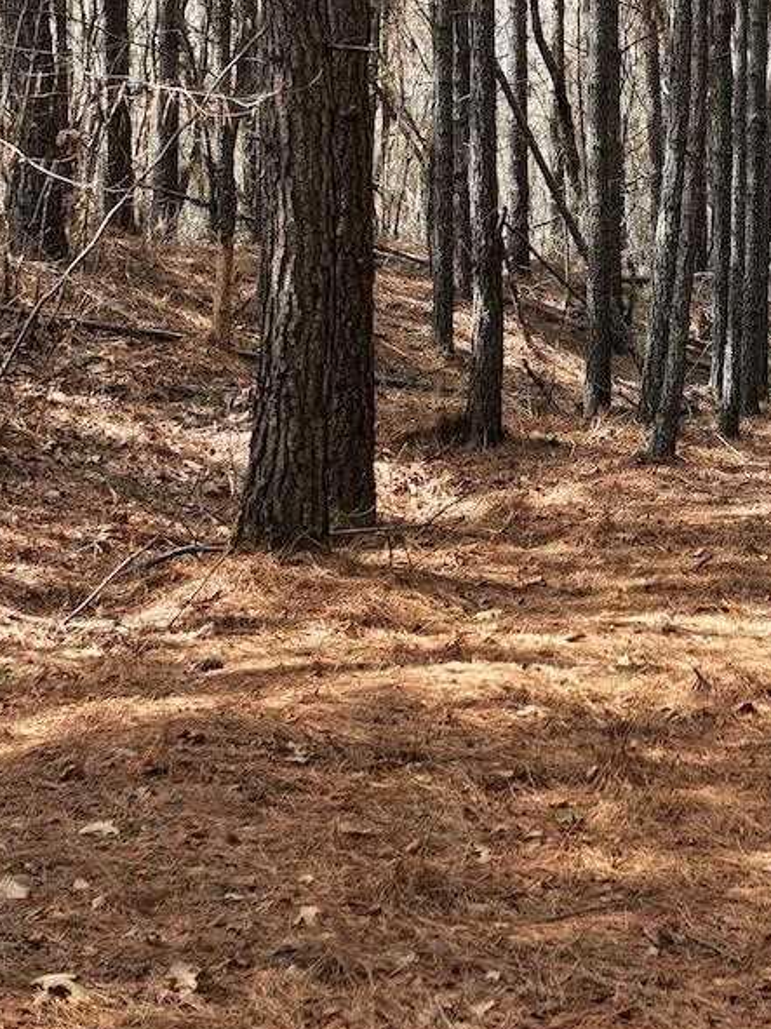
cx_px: 851
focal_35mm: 78
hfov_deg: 18.2
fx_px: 2317
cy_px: 300
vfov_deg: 24.8
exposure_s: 1/240
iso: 130
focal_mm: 12.29
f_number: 2.8
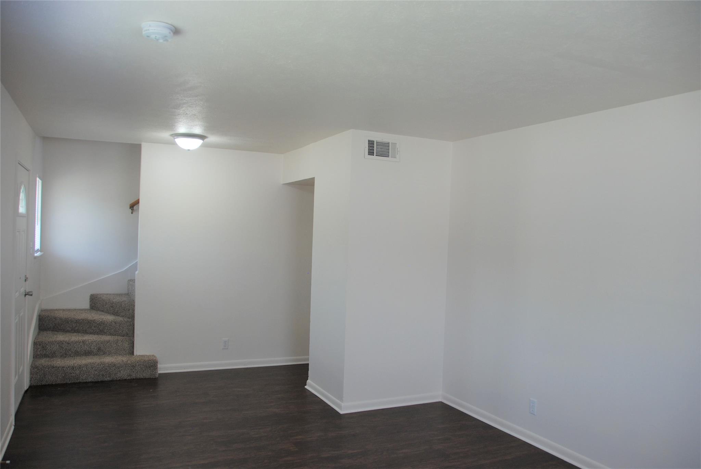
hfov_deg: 67.3
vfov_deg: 48.0
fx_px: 526
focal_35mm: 27
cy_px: 234
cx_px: 350
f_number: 3.5
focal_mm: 18
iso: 200
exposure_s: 1/50
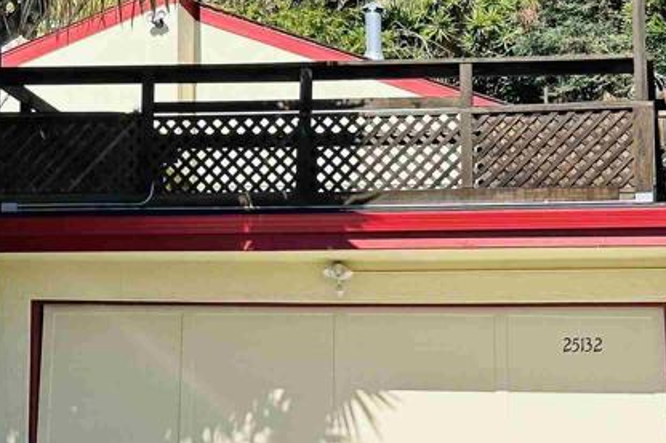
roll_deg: -1.8
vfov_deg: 11.0
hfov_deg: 16.4
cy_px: 10
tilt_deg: +12.5
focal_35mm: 123
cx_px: 43
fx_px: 2274
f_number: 1.78
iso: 64
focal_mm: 6.86
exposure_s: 1/2028
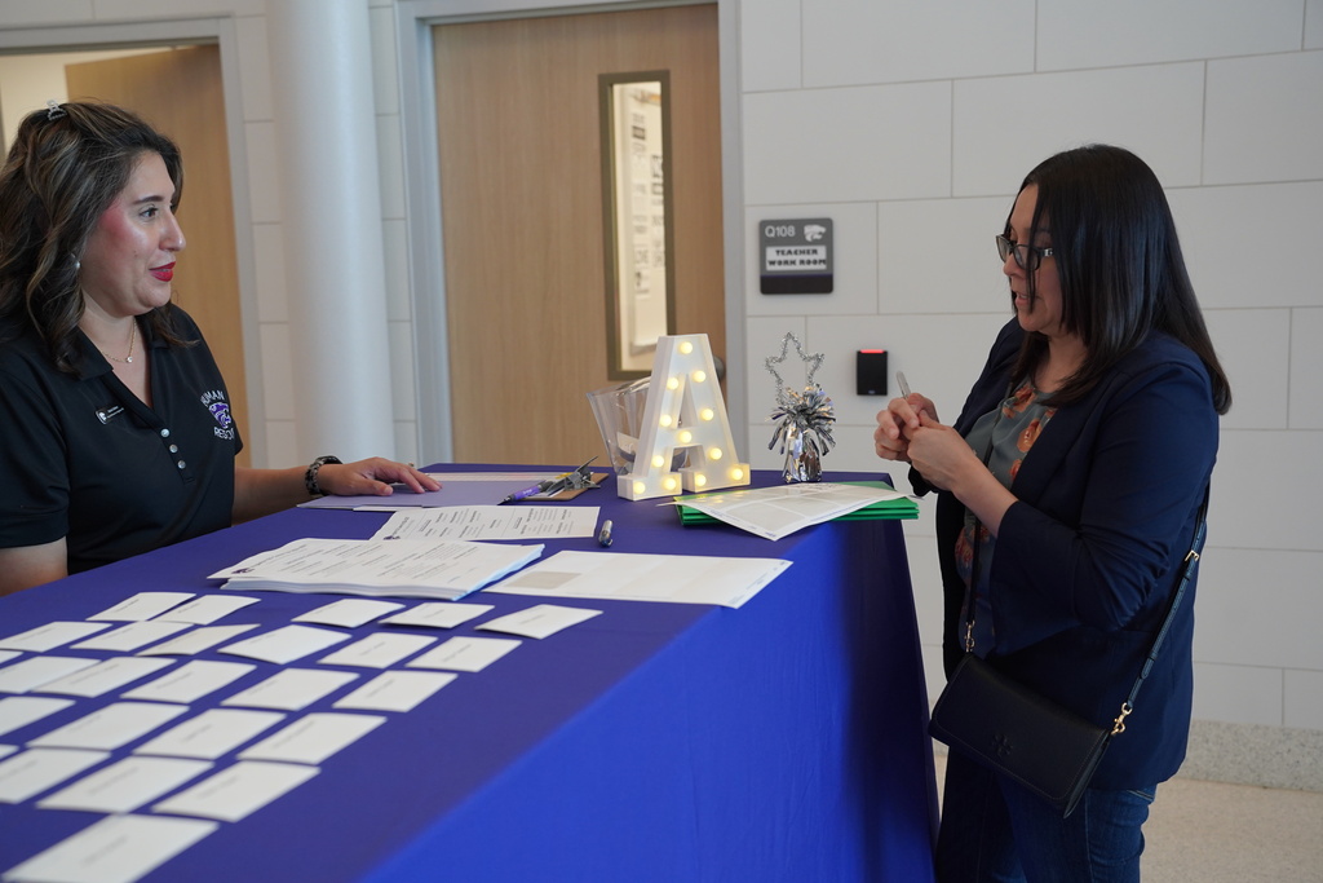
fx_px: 1507
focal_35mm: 41
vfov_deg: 32.6
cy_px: 442
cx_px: 662
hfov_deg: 47.4
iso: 1250
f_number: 4
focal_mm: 41
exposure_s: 1/160
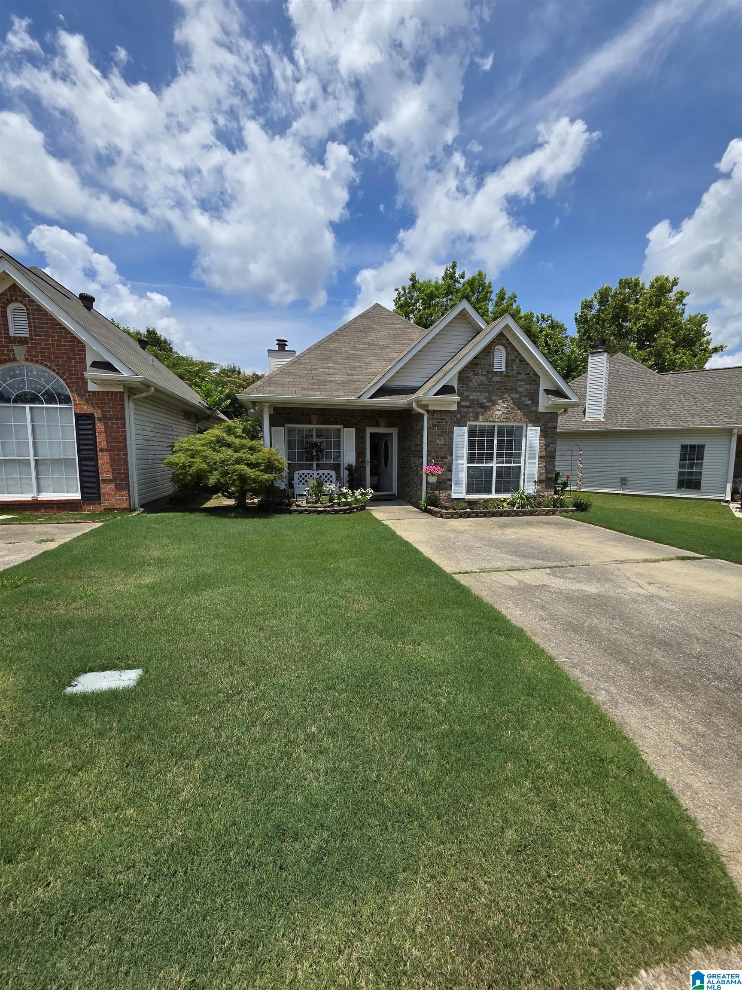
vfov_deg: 106.2
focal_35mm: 13
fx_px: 372
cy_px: 495
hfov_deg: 89.9
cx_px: 371
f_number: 1.9
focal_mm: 2.2
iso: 40
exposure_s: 1/3569
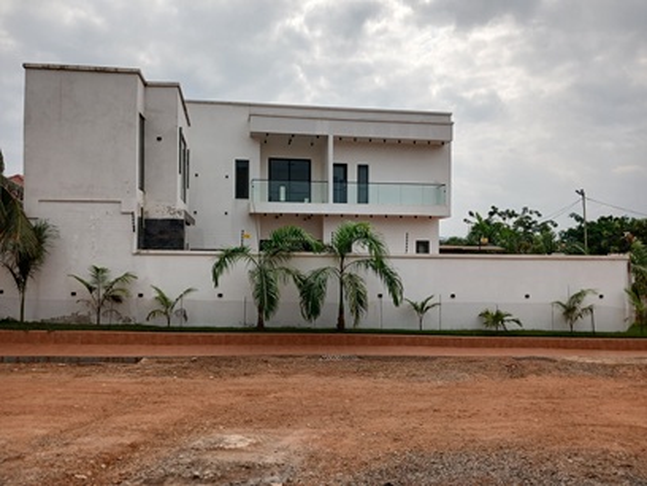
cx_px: 324
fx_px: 505
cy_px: 243
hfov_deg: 65.3
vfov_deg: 51.4
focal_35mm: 27
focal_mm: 3.98
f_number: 1.8
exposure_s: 1/736
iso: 20
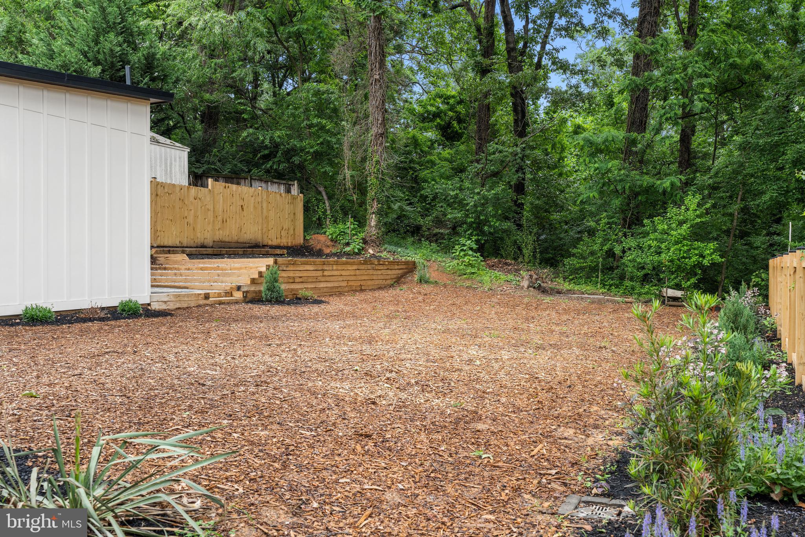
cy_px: 268
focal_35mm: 30
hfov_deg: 61.9
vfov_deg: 43.6
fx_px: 671
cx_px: 402
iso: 160
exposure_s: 1/125
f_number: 4
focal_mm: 20
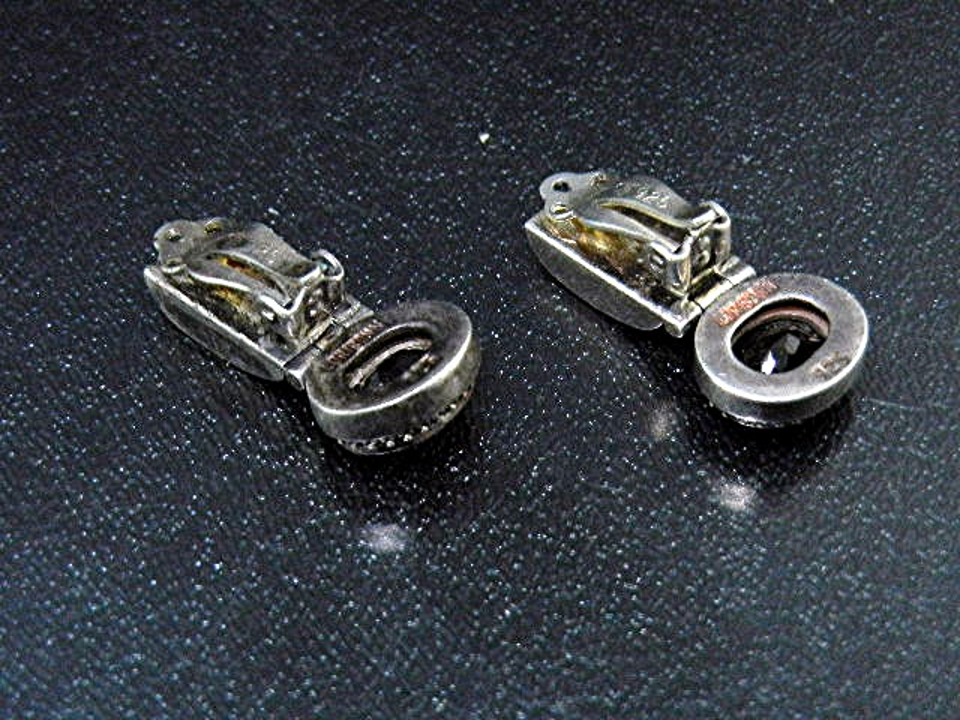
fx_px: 2135
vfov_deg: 19.1
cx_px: 480
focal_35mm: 77
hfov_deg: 25.3
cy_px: 360
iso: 800
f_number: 8.6
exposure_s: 1/30
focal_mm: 13.9
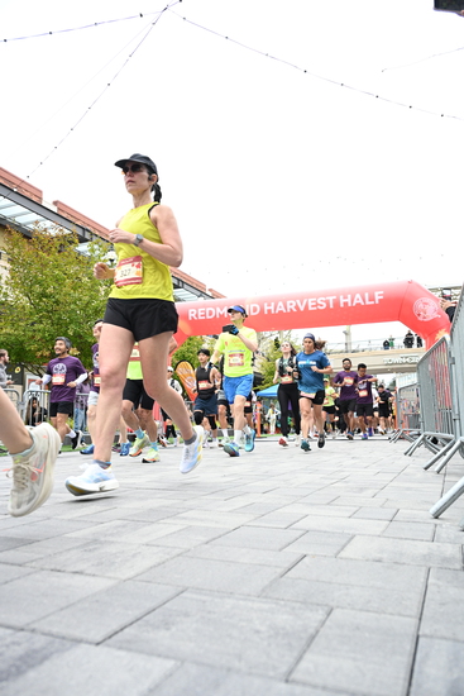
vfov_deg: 67.4
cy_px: 348
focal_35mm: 27
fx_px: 522
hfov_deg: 48.0
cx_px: 232
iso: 2000
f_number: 4
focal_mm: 27
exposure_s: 1/640
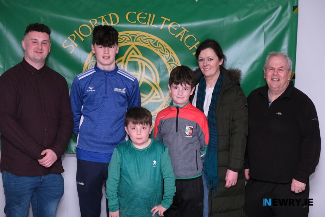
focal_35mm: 73
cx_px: 162
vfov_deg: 18.7
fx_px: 659
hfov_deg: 27.7
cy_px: 108
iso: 400
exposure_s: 1/250
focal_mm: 48.4
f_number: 4
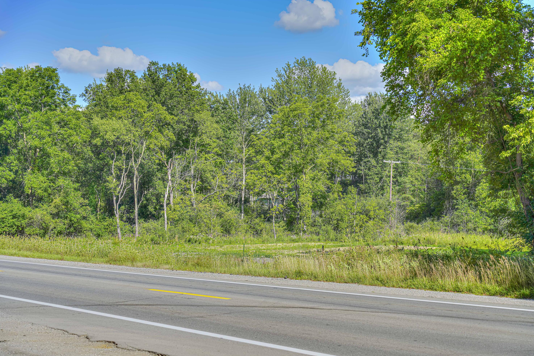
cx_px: 269
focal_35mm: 59
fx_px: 875
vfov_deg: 23.0
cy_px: 179
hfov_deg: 33.9
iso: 100
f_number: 5
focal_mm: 58
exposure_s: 1/640
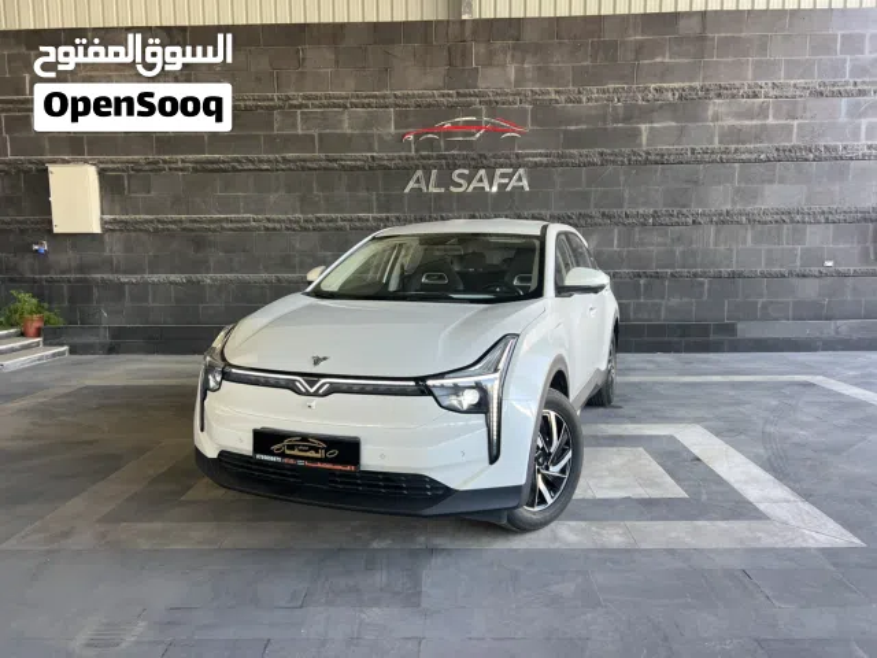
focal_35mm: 26
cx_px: 438
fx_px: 659
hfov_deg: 67.3
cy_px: 329
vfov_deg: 53.1
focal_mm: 5.7
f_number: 1.5
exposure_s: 1/124
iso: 50
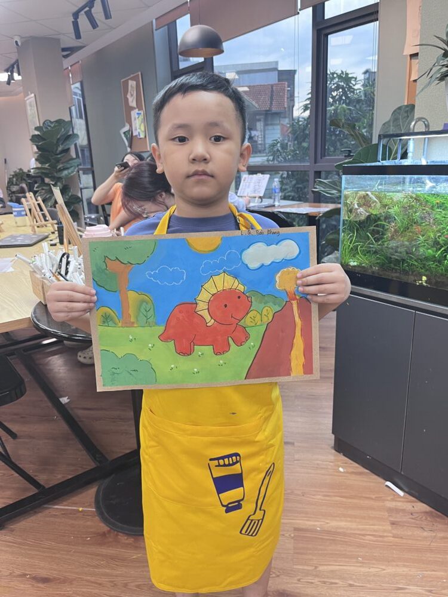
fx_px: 449
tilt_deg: -19.0
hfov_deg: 53.1
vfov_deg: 67.3
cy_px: 298
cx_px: 224
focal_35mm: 26
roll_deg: +4.9
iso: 125
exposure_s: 1/91
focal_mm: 5.1
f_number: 1.6
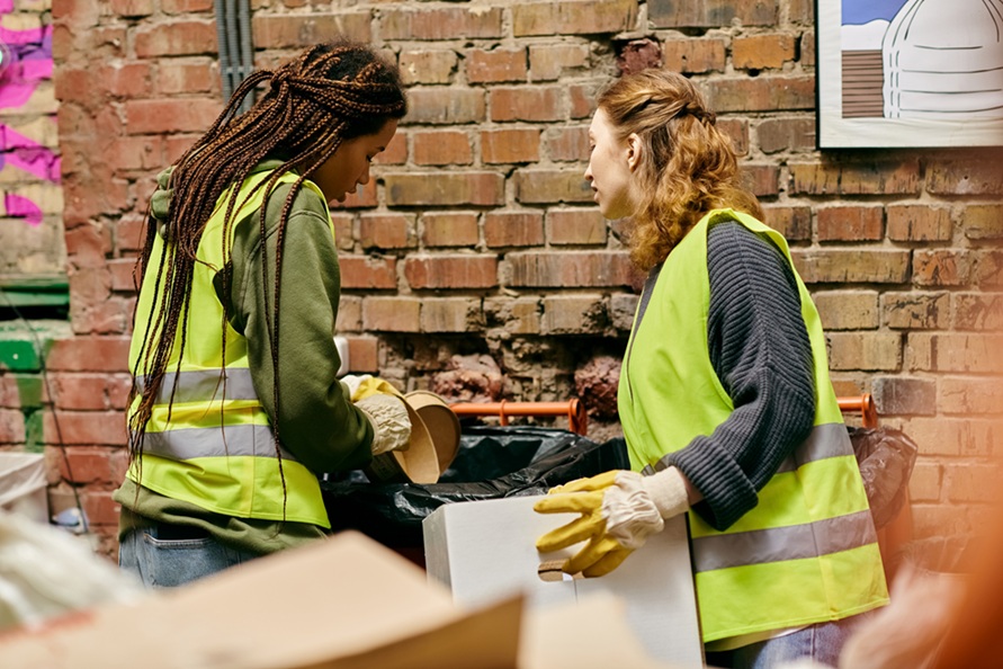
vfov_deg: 16.1
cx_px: 502
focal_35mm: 85
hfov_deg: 23.9
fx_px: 2368
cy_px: 334
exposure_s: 1/200
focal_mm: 85
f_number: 2.8
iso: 80
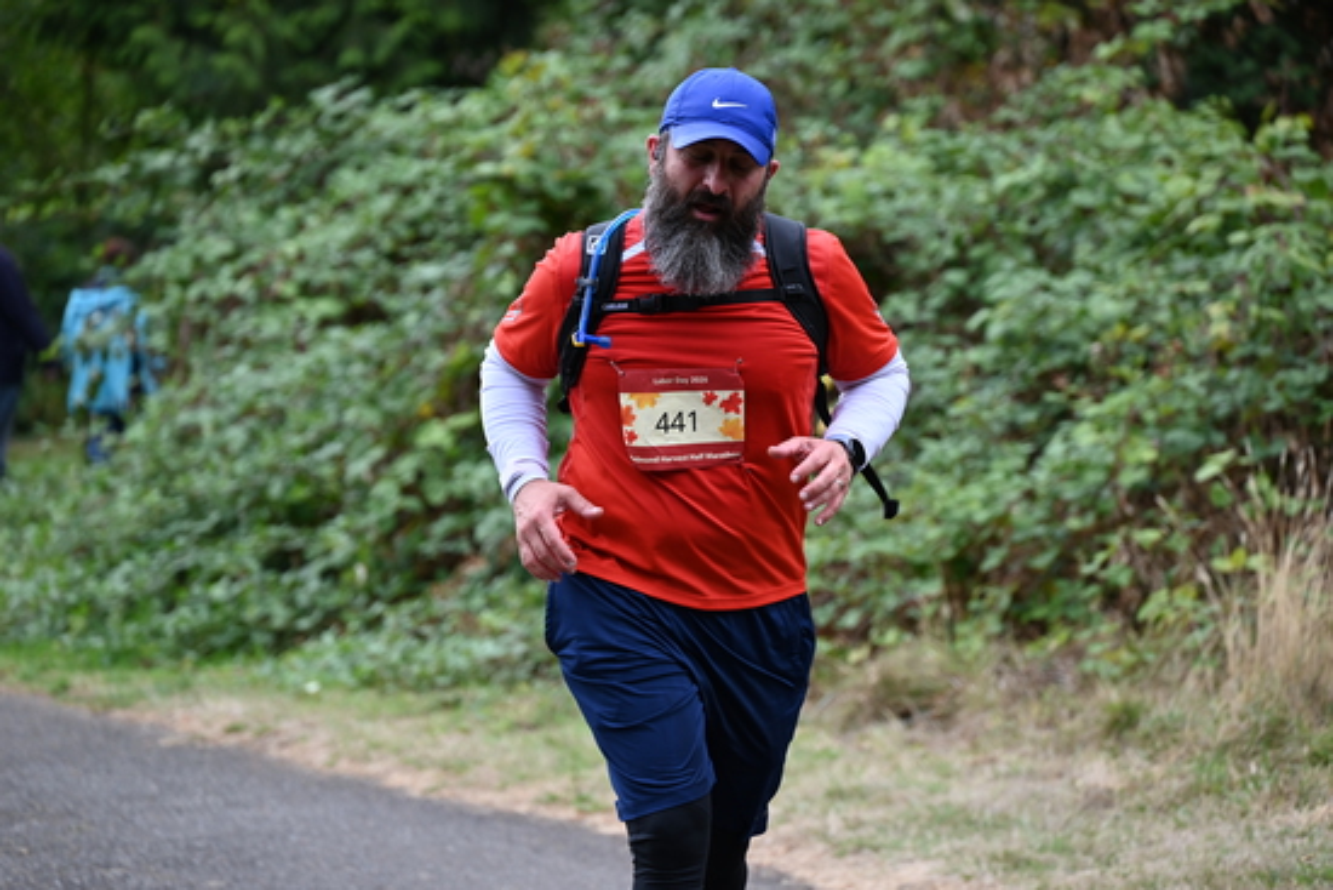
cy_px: 445
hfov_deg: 10.3
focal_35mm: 200
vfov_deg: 6.9
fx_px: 7407
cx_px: 666
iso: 400
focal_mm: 200
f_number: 6.3
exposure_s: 1/320
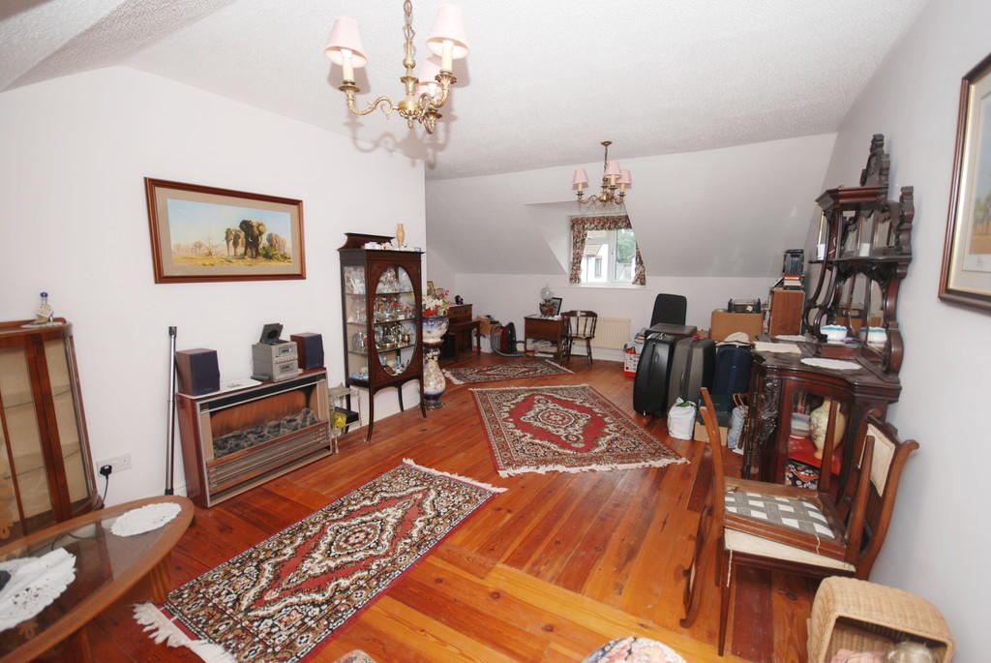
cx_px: 496
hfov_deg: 100.3
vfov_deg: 77.5
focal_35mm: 15
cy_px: 332
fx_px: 413
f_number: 4
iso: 160
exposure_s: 1/60
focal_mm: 10
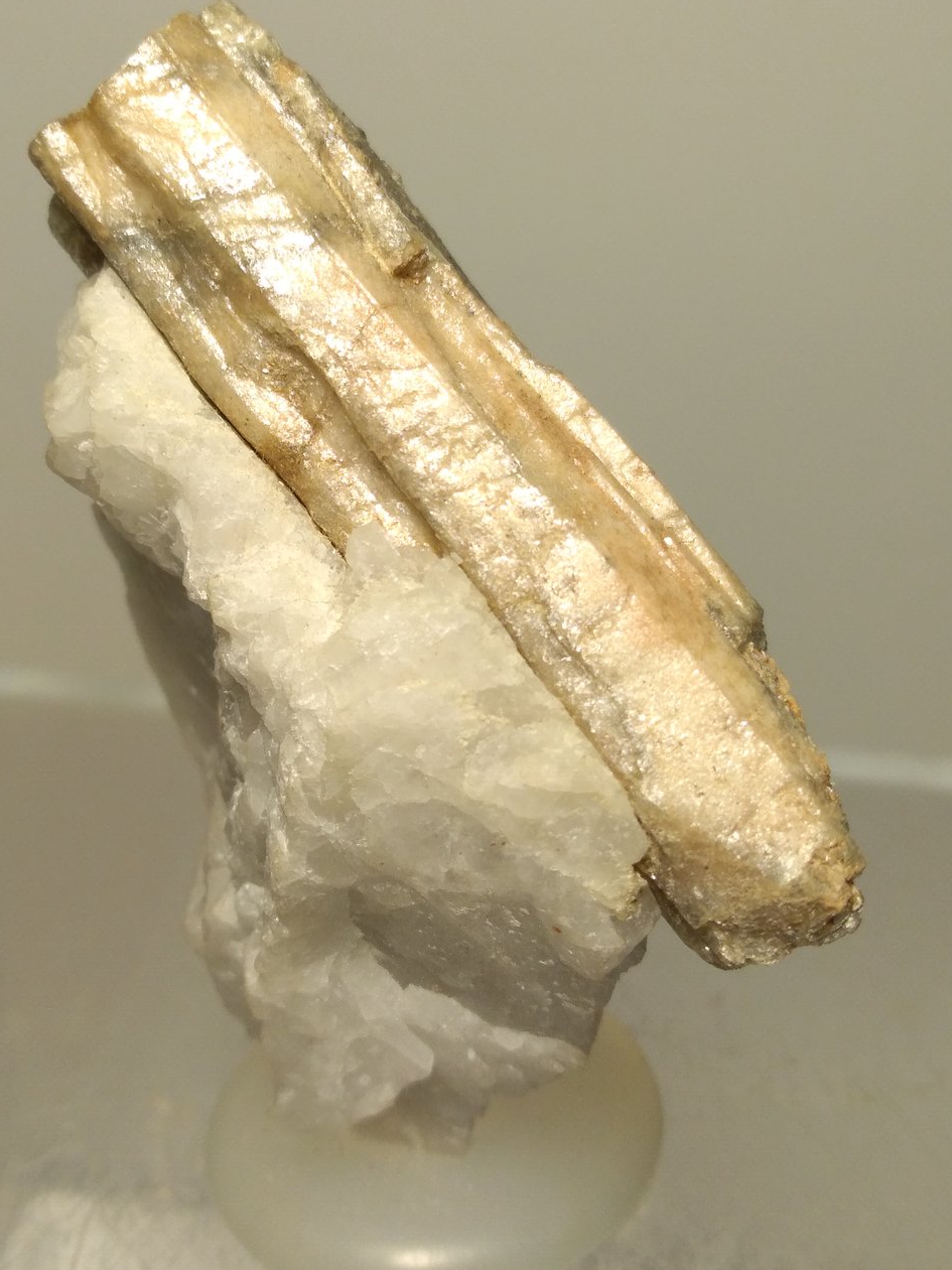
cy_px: 509
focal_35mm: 33
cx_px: 392
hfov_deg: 42.8
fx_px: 1211
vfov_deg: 55.0
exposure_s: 1/136
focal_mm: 3.54
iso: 100
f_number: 2
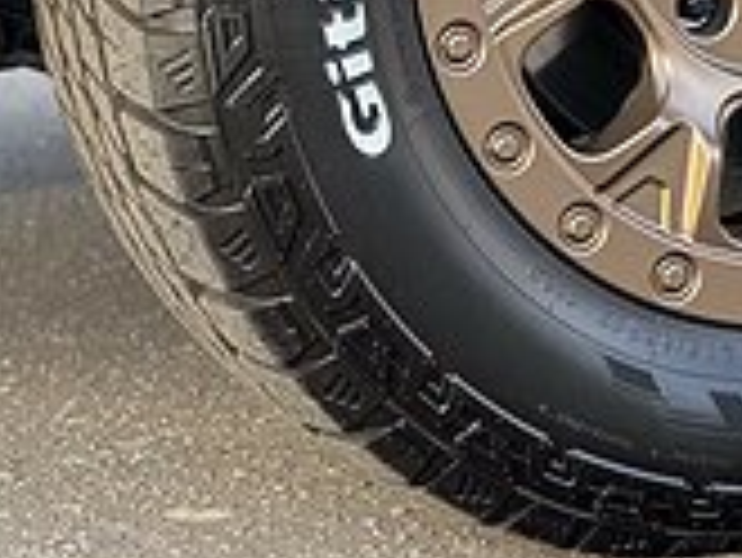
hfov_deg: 7.7
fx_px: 5491
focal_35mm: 256
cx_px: 724
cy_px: -112
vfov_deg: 5.8
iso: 200
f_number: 2.8
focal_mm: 9
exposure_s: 1/99
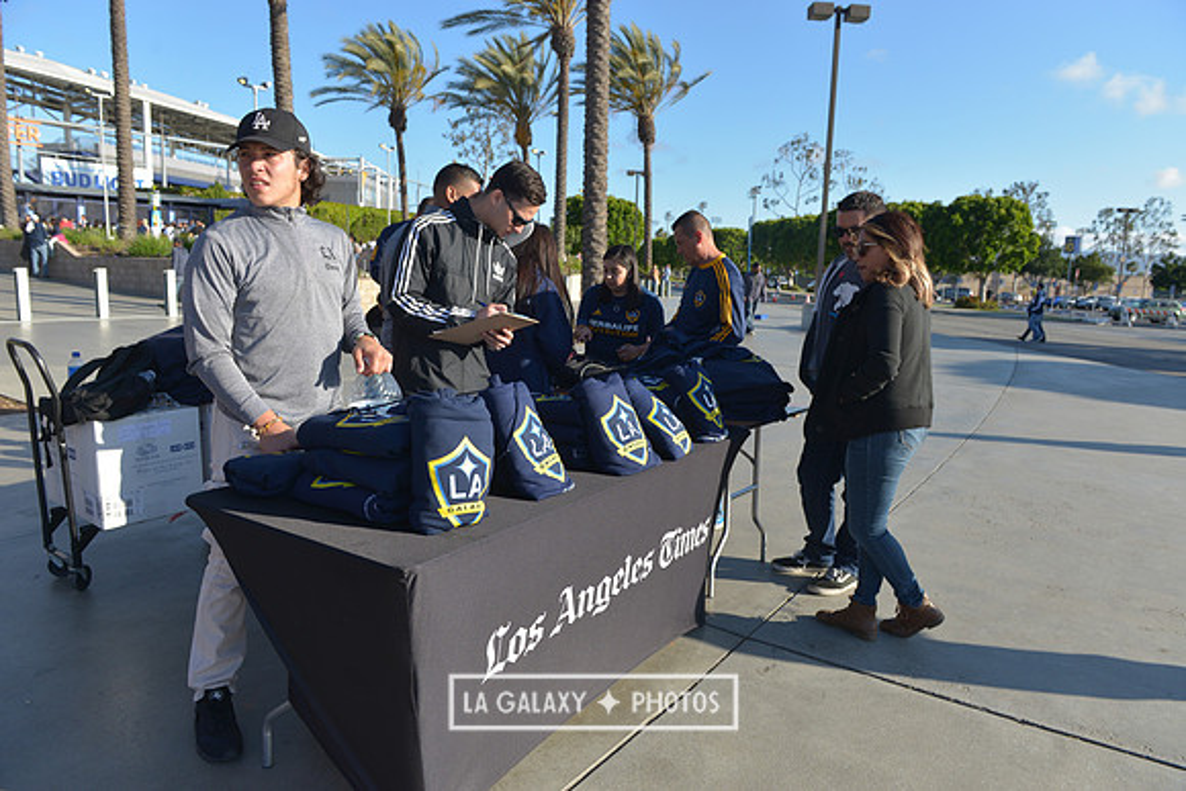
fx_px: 791
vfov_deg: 53.2
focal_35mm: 24
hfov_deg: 73.7
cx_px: 593
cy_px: 396
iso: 250
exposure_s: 1/800
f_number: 5.6
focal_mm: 24
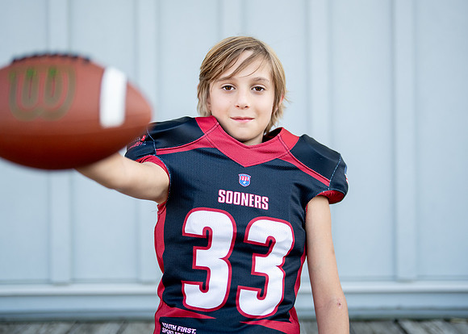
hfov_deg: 32.6
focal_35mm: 60
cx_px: 245
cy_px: 150
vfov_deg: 23.5
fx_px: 801
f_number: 1.2
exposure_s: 1/2500
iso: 160
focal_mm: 50
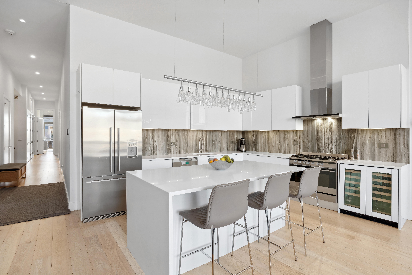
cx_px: 206
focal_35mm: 17
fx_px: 195
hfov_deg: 93.3
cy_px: 138
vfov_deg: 70.4
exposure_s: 1/13
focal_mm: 17
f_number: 8
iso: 320
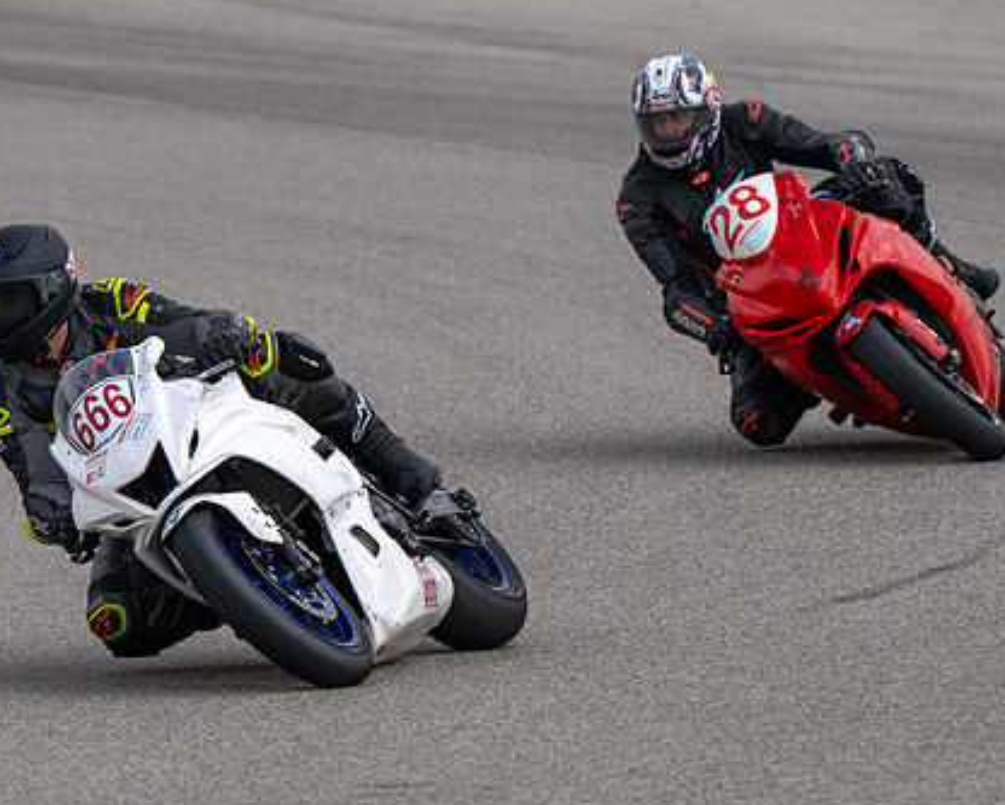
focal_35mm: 645
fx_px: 19189
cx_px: 337
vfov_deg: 2.4
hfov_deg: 3.0
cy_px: 443
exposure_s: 1/1250
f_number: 6.3
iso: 280
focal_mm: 350
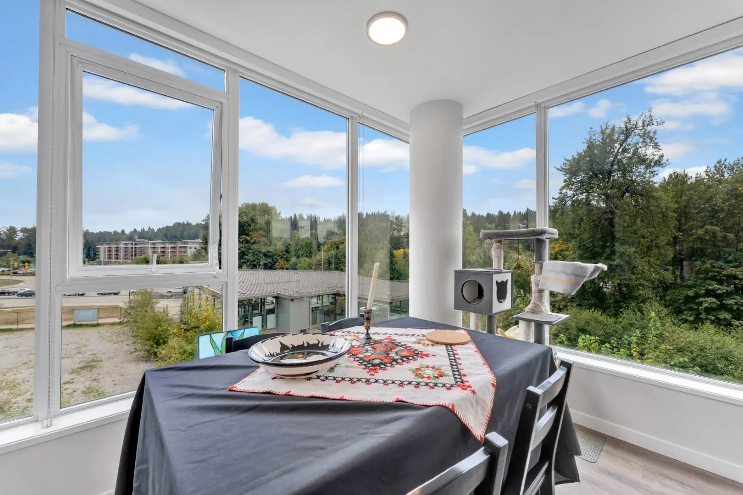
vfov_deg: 81.2
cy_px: 248
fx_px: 289
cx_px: 372
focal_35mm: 14
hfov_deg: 104.3
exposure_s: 1/125
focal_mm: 14
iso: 400
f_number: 8
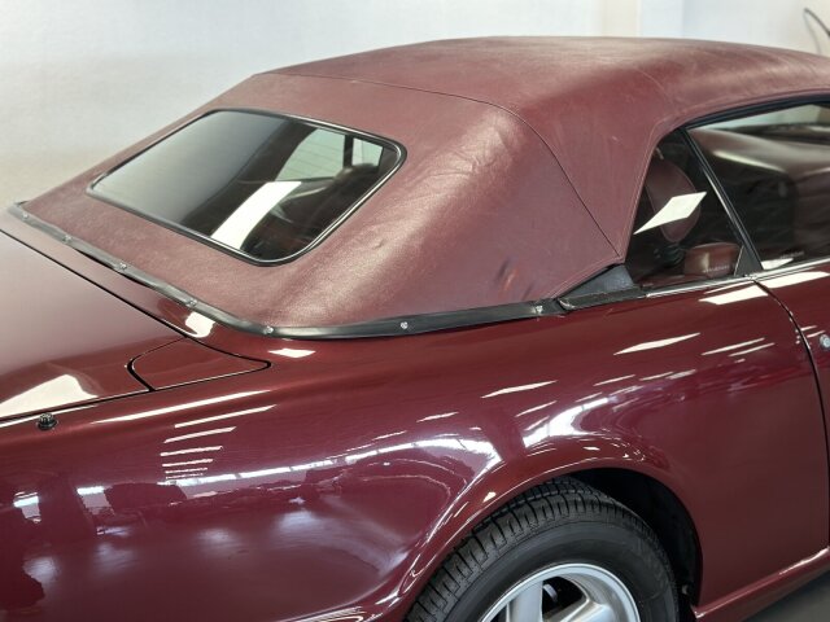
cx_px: 415
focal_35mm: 48
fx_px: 1151
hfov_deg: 39.7
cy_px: 311
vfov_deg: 30.3
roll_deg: +1.5
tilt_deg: -17.8
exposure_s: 1/60
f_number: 1.78
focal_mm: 6.86
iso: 200
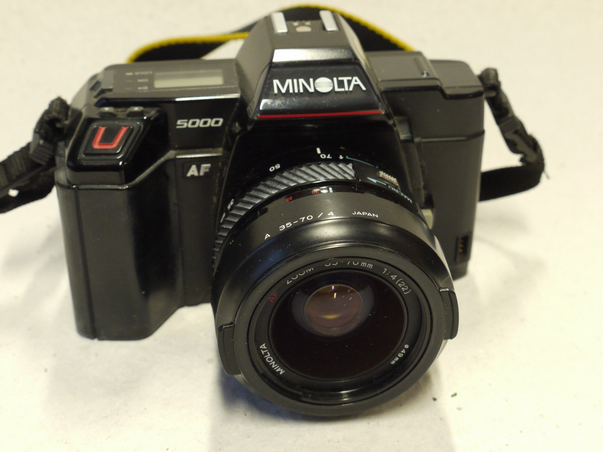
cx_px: 302
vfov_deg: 24.4
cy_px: 226
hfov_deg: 32.2
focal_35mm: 60
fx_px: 1045
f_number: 7.1
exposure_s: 1/20
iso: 800
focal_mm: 30
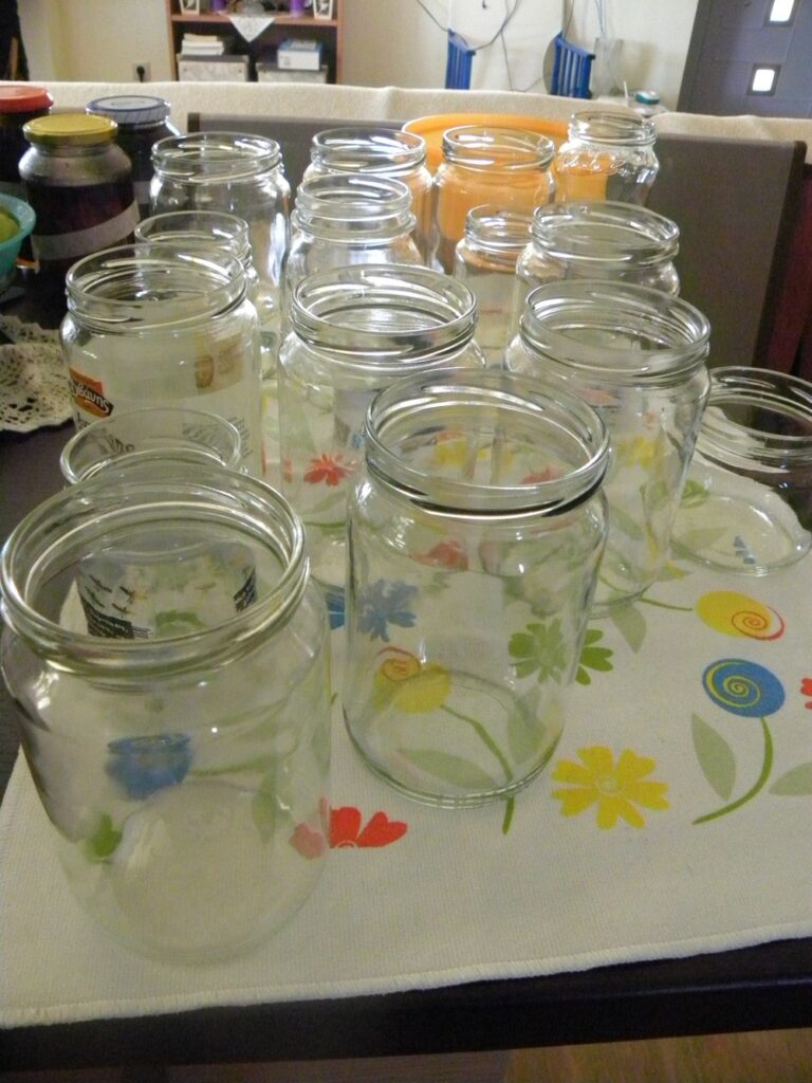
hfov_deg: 48.2
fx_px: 907
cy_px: 542
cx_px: 406
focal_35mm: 29
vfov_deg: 61.7
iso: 800
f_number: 2.8
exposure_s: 1/130
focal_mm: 5.2
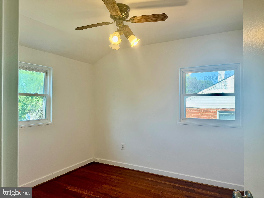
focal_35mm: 24
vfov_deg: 56.8
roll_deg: +0.2
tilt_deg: +1.4
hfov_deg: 71.6
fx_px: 183
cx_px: 132
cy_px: 99
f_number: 1.78
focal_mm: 6.76
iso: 80
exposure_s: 1/193
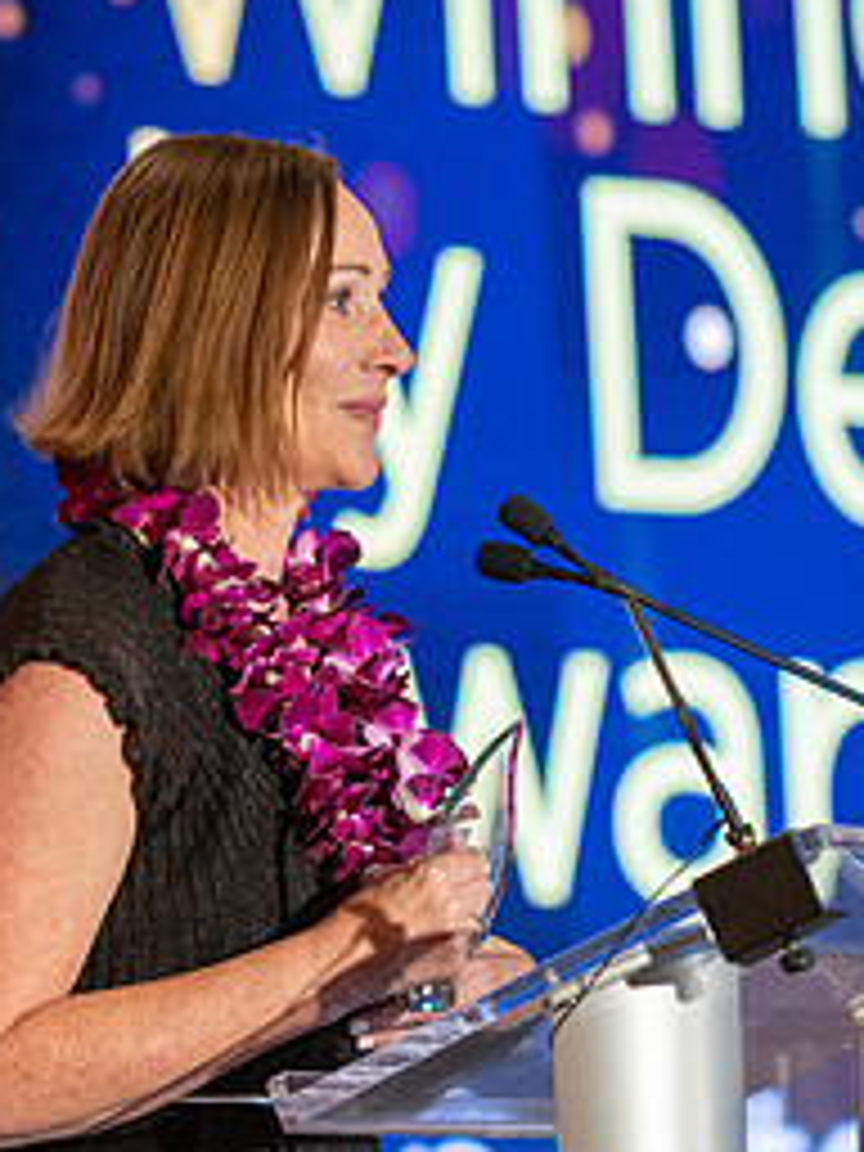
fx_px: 9784
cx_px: 562
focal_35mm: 294
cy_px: 418
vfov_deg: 6.7
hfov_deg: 5.1
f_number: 2.8
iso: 3200
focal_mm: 135
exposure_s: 1/320
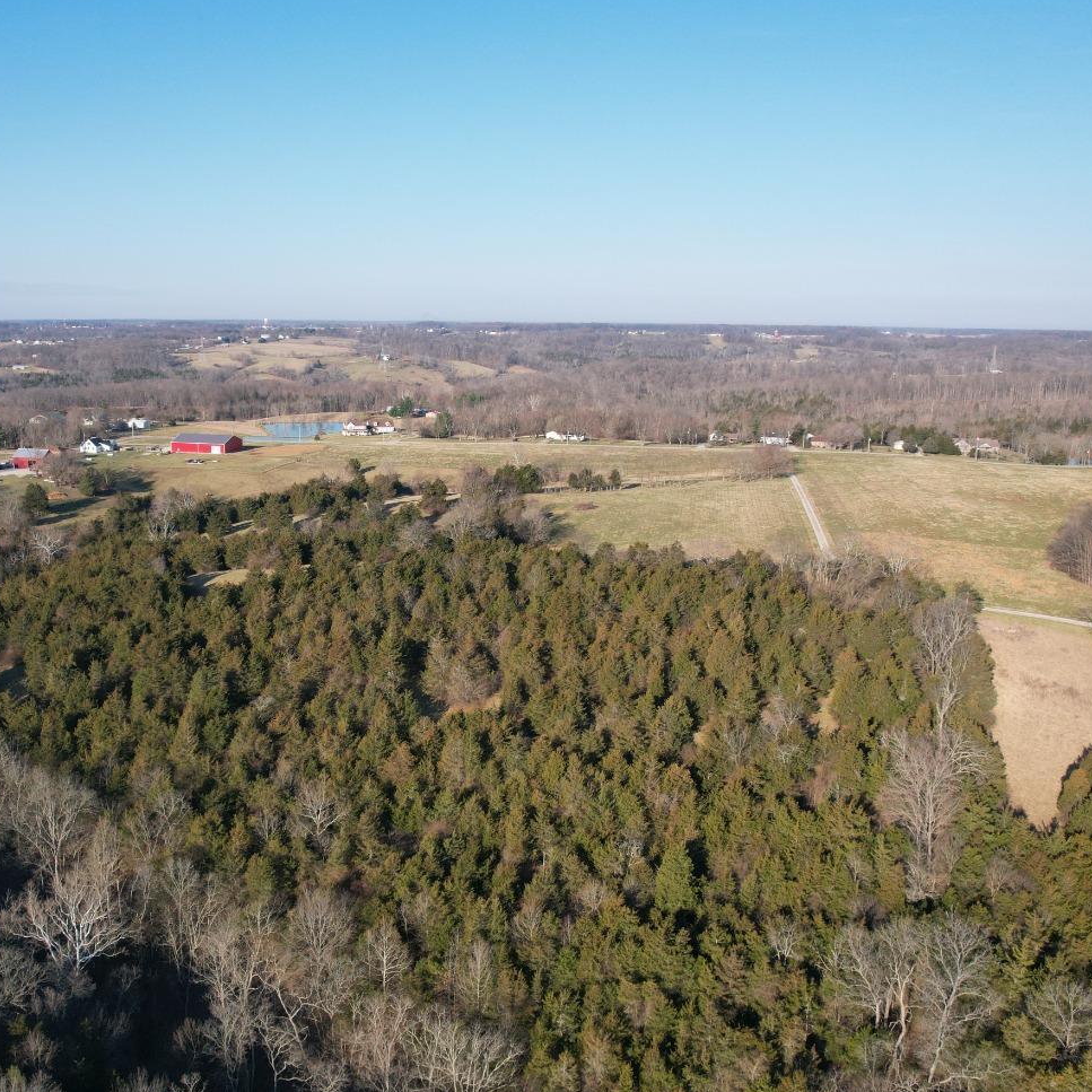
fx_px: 1035
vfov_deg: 55.6
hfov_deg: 55.1
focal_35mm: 29
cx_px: 418
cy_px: 549
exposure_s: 1/1500
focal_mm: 8.38
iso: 130
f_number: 2.8
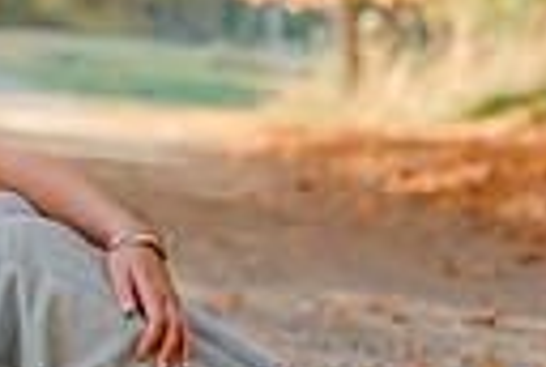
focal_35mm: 316
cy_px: -109
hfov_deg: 6.5
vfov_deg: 4.4
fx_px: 4804
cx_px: -43
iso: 320
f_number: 2.8
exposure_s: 1/1000
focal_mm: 70
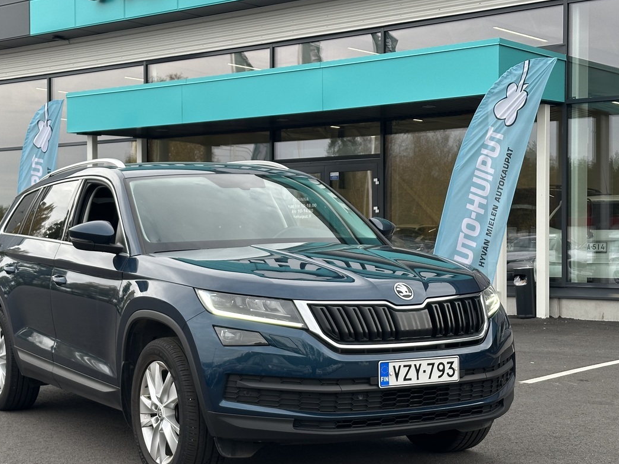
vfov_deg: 22.2
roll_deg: -0.4
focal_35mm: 66
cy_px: 254
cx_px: 257
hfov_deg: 29.3
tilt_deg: +0.5
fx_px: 1180
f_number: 1.78
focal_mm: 6.86
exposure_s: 1/411
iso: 64
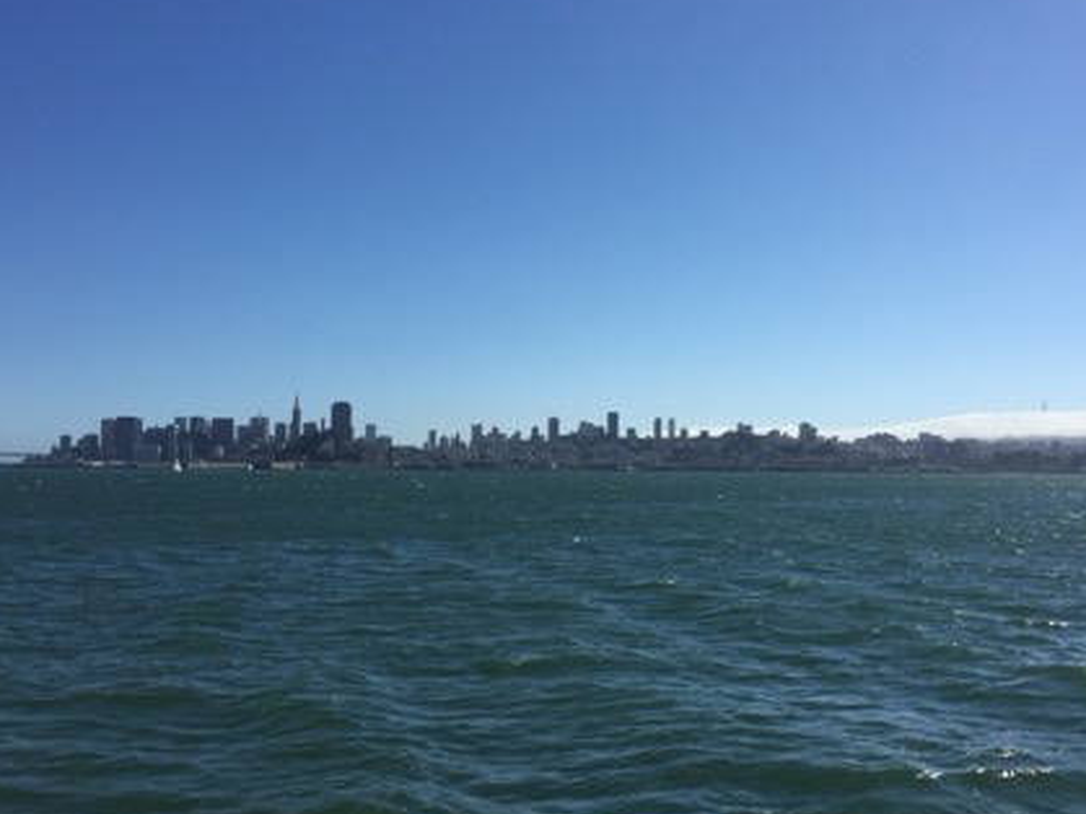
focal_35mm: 36
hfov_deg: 51.3
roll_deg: -1.5
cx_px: 583
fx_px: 1129
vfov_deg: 39.6
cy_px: 425
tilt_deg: +2.0
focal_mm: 4.15
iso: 32
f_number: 2.2
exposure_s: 1/4405
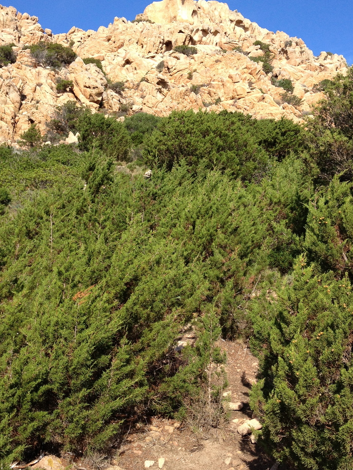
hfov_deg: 32.2
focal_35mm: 45
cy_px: 232
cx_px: 184
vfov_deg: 42.1
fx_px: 612
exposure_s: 1/920
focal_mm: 4.28
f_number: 2.4
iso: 64
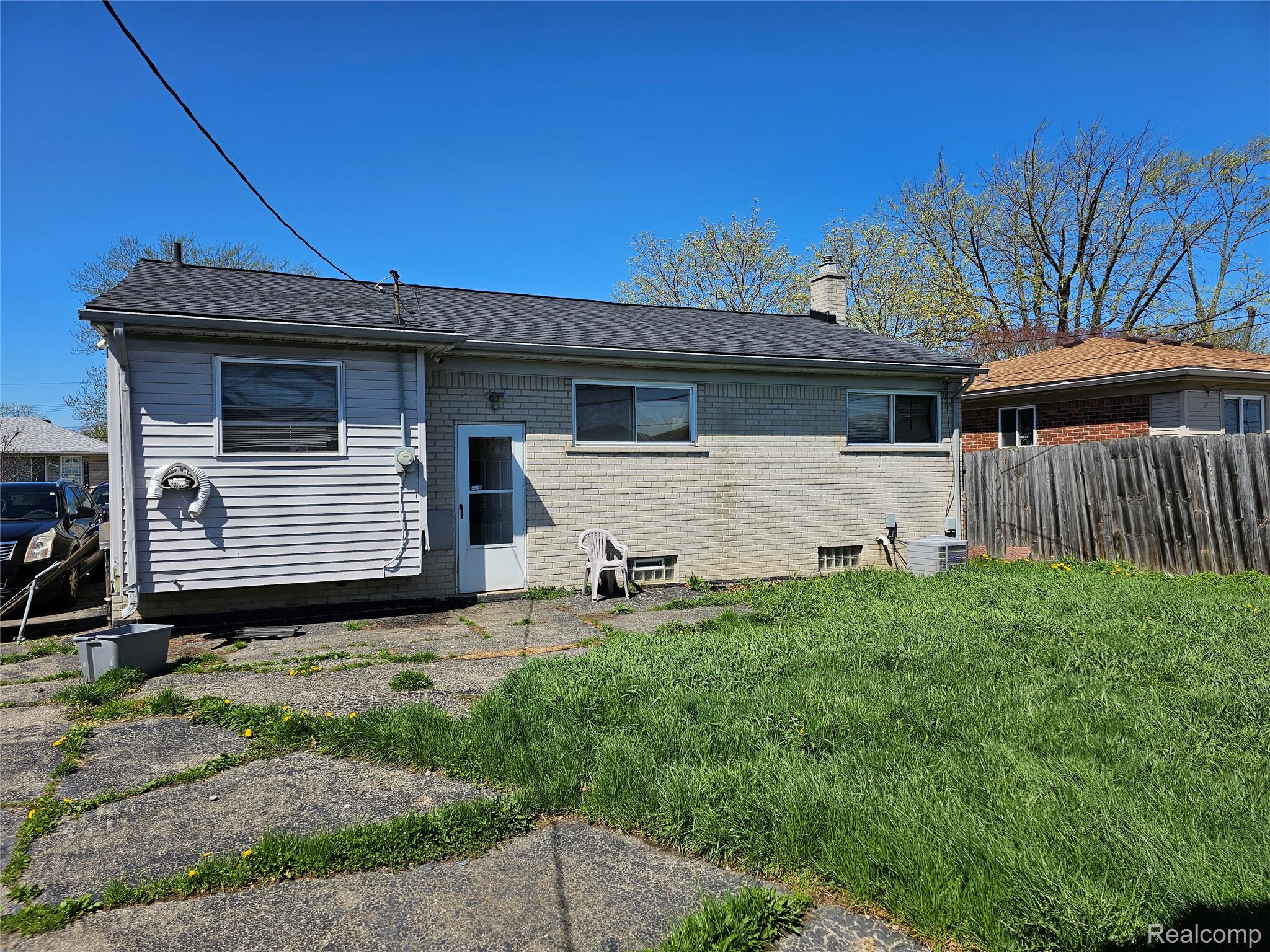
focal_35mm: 23
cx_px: 635
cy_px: 476
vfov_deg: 58.9
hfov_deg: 73.9
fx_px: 844
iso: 10
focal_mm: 6.3
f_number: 1.7
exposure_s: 1/1114
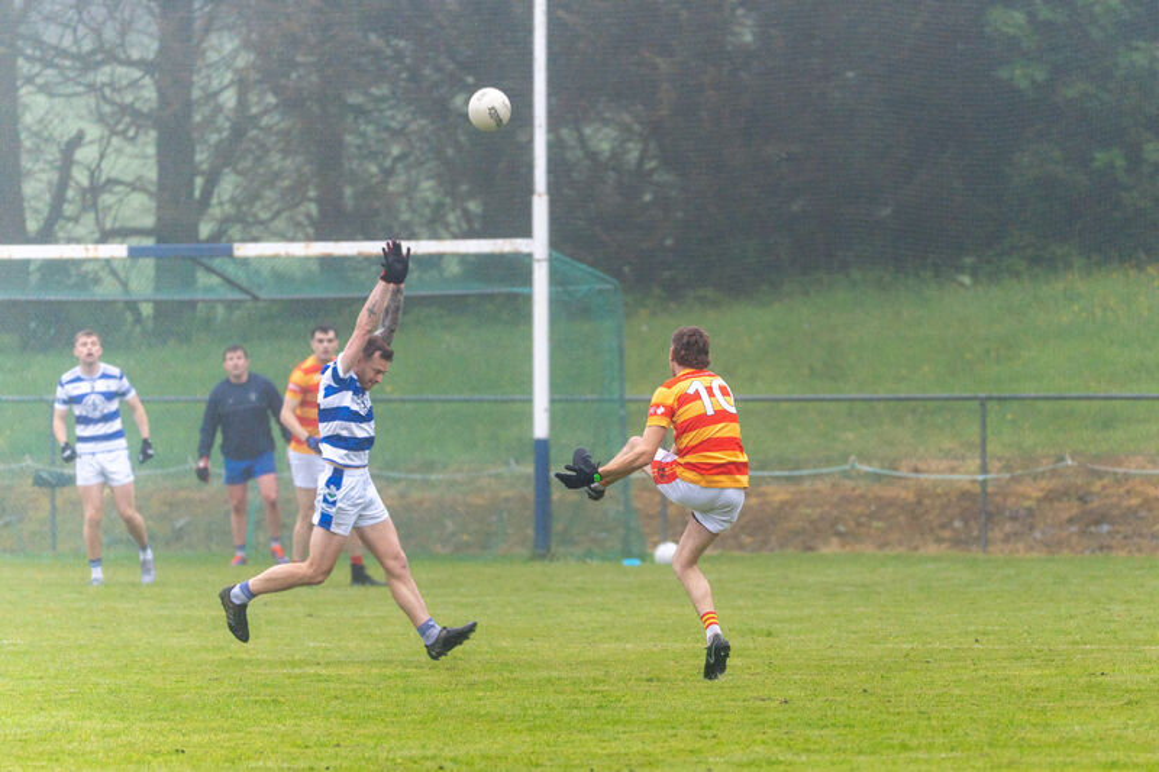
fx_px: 6437
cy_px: 386
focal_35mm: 200
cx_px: 580
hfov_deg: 10.3
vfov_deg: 6.9
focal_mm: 200
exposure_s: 1/1000
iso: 2000
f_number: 2.8
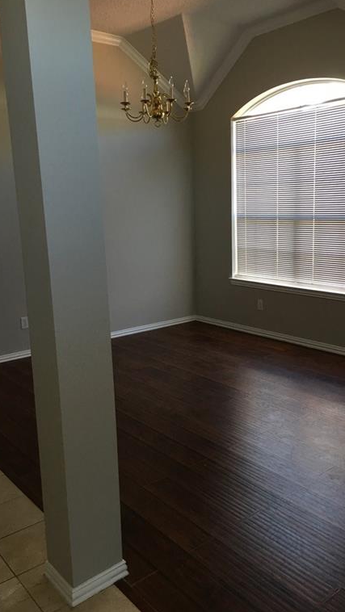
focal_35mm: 32
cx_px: 209
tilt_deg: -11.1
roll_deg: +1.2
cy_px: 304
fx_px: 520
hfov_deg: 36.6
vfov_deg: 61.0
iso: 32
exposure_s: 1/15
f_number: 2.2
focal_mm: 4.15
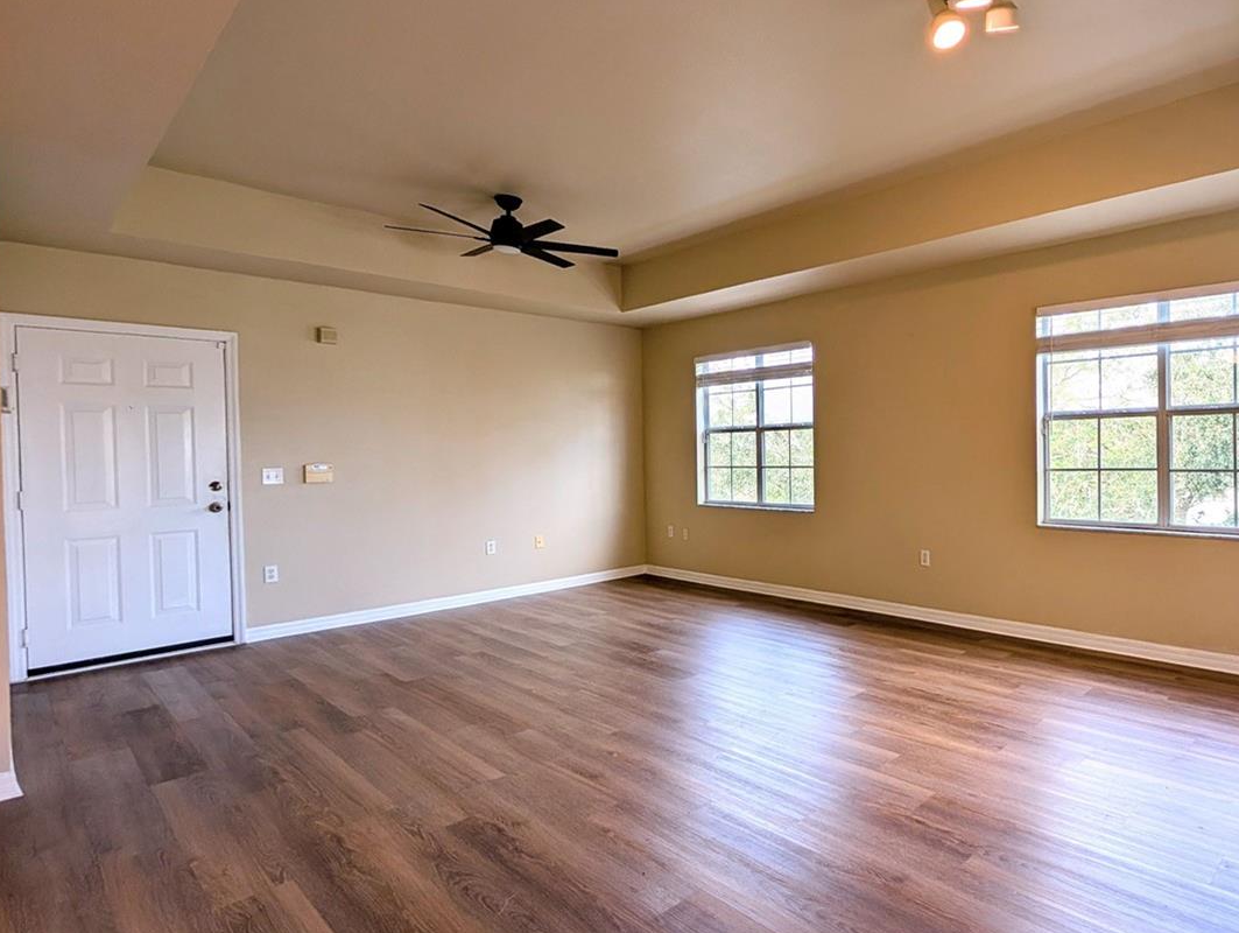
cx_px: 845
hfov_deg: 84.1
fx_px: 645
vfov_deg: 71.7
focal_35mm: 18
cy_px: 453
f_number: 1.7
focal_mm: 2.02
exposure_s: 1/148
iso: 59
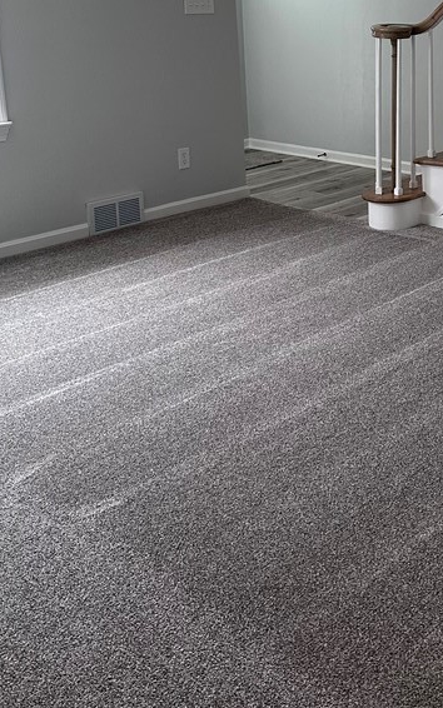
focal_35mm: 46
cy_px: 170
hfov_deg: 27.5
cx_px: 354
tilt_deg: -11.8
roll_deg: +1.1
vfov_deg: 42.1
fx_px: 888
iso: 250
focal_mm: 6.86
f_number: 1.78
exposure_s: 1/120
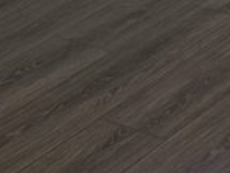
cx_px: 363
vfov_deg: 7.9
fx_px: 1083
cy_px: -346
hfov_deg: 11.5
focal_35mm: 163
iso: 80
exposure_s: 1/180
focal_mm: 6.5
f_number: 1.4
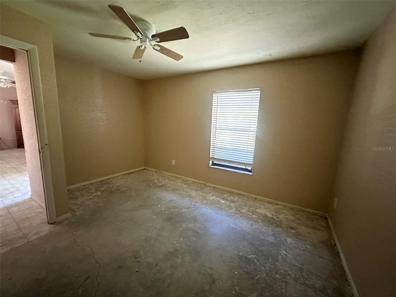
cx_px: 198
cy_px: 148
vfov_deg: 85.7
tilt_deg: -8.4
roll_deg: -2.3
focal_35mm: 14
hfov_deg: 102.1
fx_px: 160
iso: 800
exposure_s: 1/60
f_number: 2.2
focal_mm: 2.22
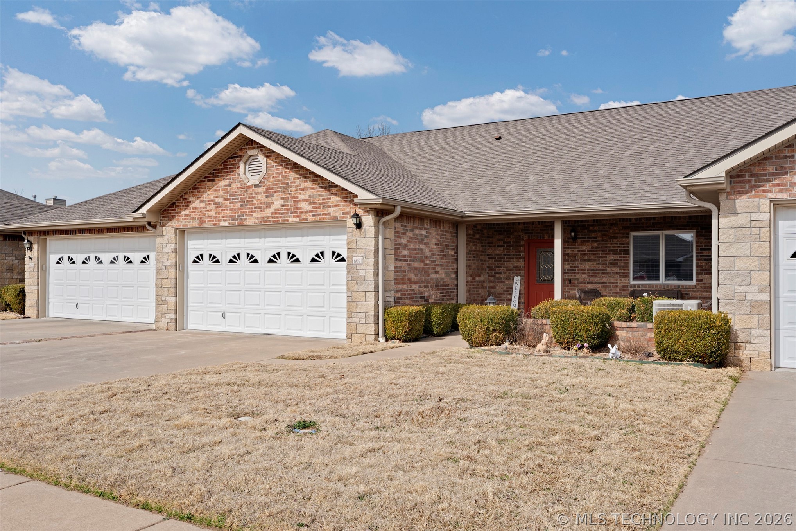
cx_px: 398
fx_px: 619
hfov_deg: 65.5
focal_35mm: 28
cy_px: 266
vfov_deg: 46.4
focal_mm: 28
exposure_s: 1/160
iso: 160
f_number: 8
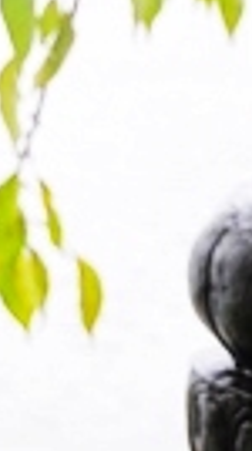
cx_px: 454
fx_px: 2441
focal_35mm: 205
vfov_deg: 10.5
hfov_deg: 5.8
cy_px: 40
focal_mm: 25
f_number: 4
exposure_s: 1/80
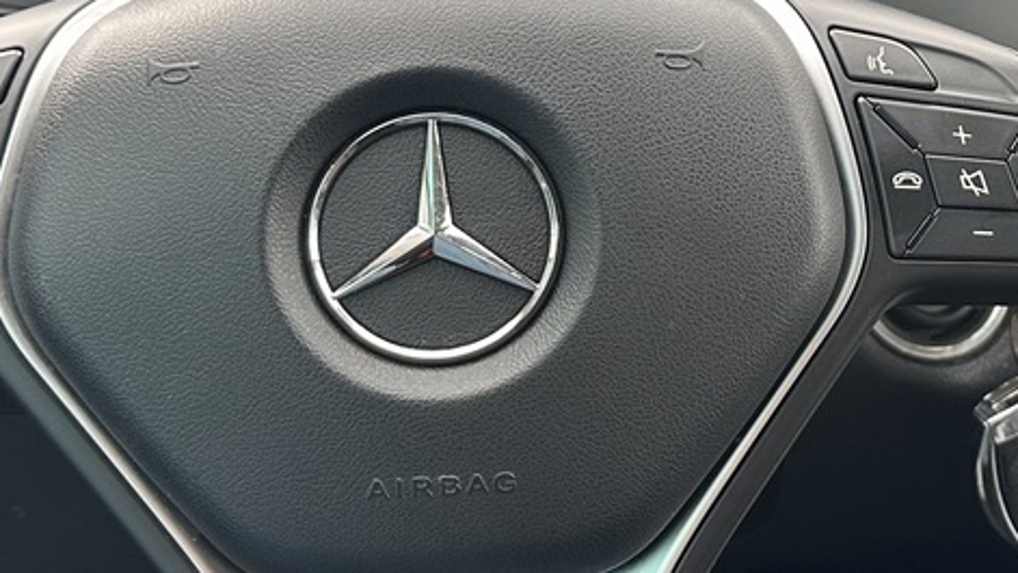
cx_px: 813
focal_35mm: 80
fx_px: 2160
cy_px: 186
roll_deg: -0.6
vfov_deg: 15.1
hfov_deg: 26.1
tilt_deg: -25.1
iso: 100
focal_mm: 6.86
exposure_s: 1/121
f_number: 1.78
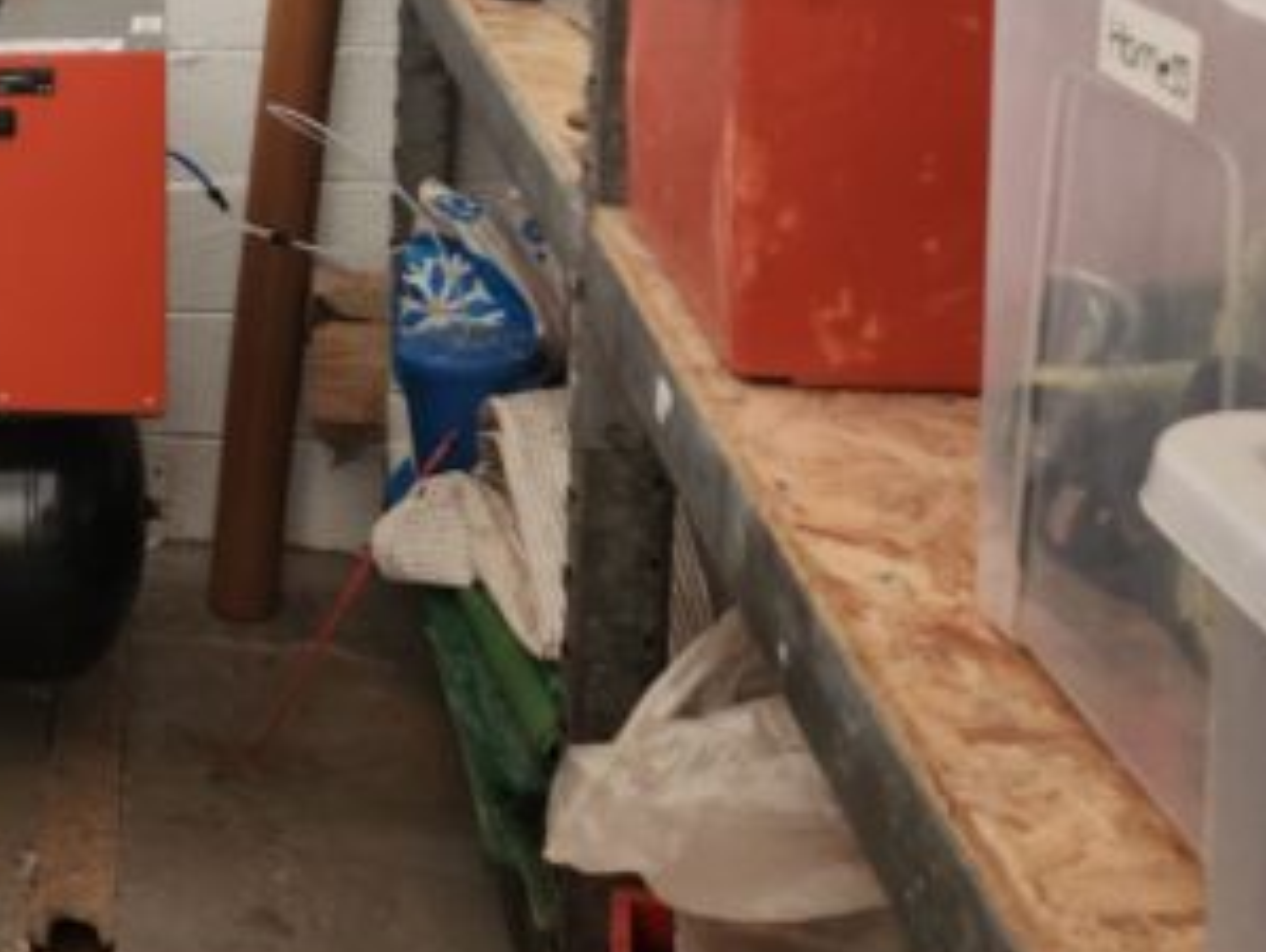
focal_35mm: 59
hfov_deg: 28.2
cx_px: -275
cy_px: 186
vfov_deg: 24.5
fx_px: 2160
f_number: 1.8
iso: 200
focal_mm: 5.4
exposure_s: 1/100
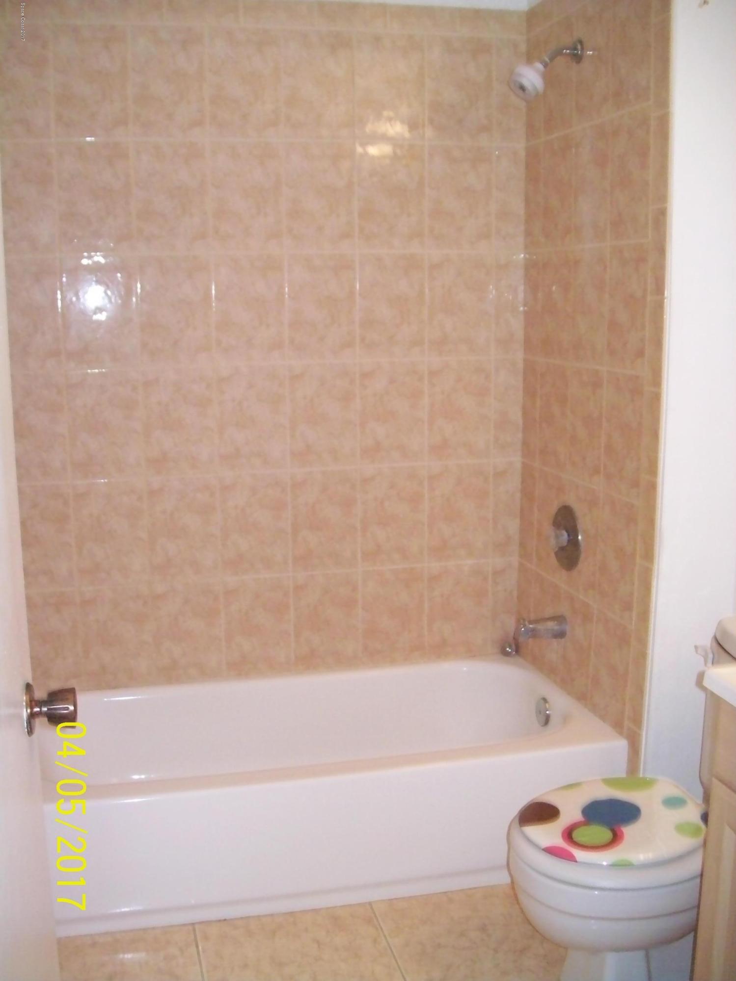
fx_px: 1021
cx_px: 368
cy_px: 490
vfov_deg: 51.4
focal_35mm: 36
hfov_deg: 39.6
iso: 160
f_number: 2.7
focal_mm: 6
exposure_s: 1/64
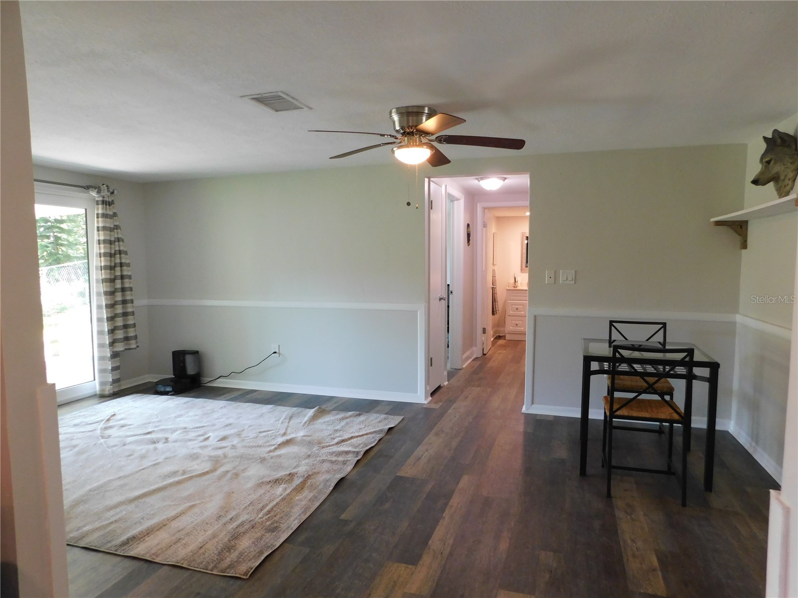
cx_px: 399
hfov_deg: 73.9
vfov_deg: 58.9
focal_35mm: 23
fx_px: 530
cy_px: 299
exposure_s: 1/30
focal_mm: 4
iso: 250
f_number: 3
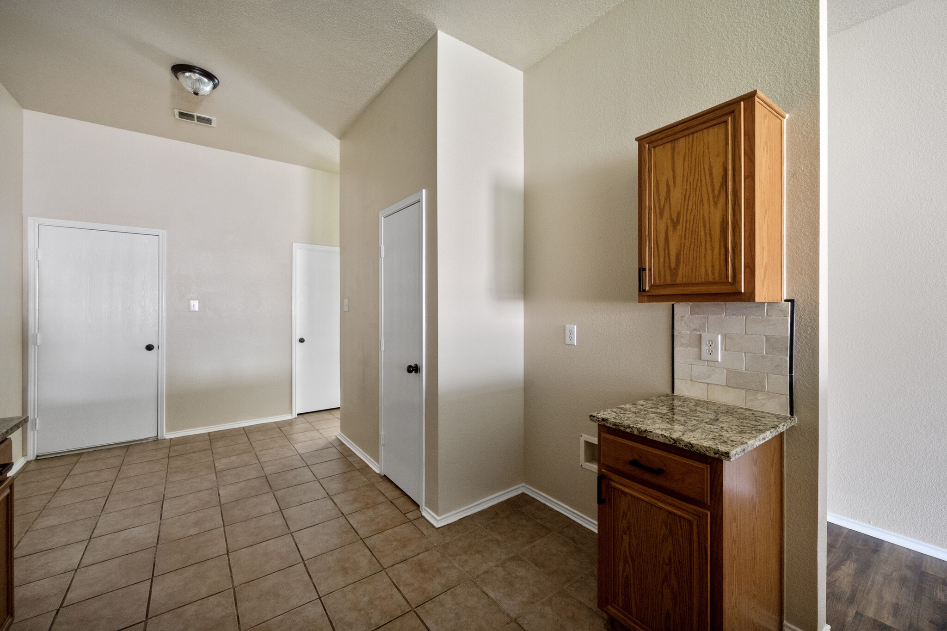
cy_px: 316
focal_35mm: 14
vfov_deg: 81.2
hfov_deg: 104.3
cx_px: 474
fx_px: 368
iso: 2500
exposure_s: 1/3
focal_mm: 14
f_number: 8
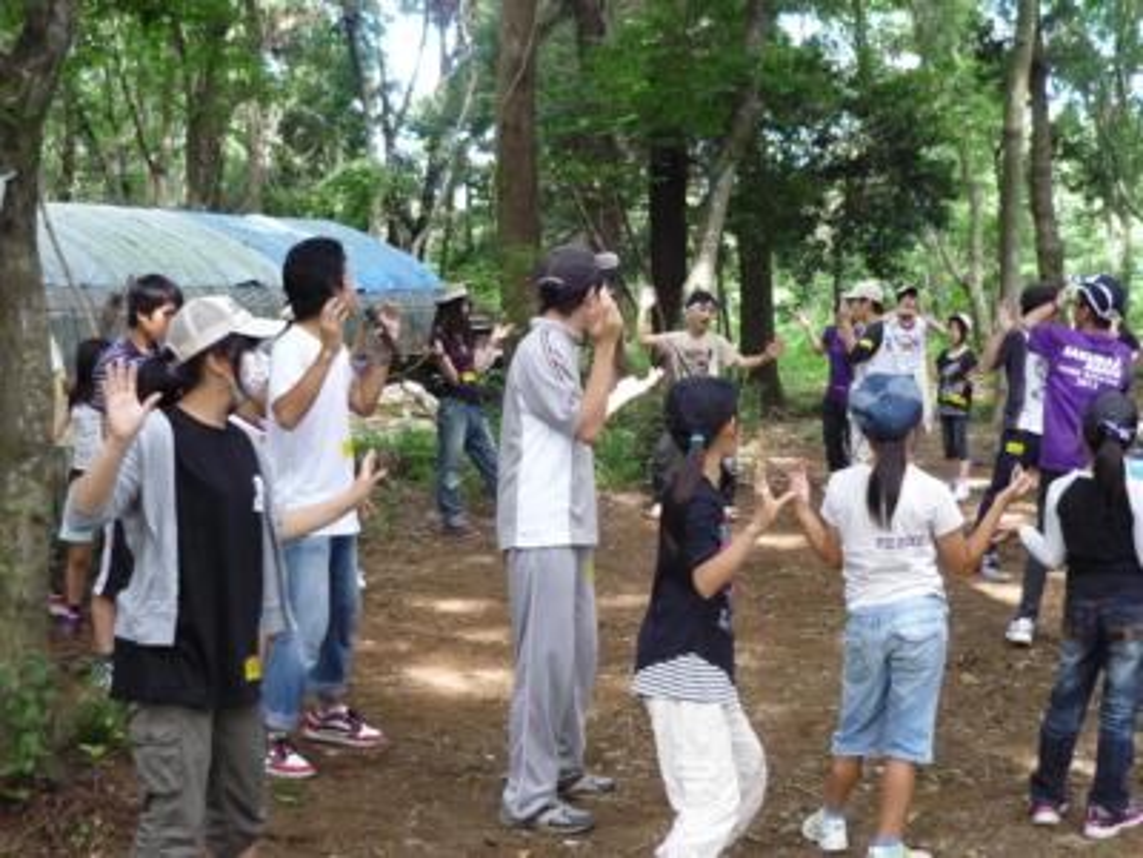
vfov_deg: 29.7
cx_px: 572
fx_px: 1618
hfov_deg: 38.9
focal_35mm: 49
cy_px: 429
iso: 400
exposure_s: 1/60
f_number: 2.9
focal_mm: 6.3
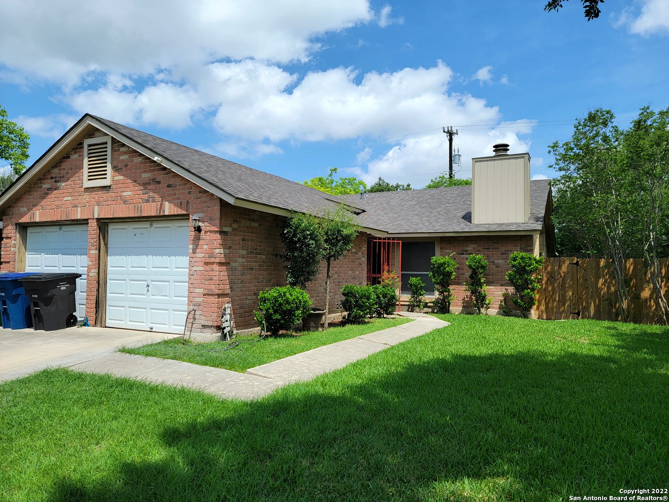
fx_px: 464
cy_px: 251
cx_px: 334
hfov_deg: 71.6
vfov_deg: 56.8
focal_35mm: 24
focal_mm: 6.7
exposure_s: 1/1000
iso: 16
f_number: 1.8
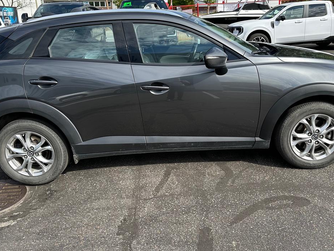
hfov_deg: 55.3
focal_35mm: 33
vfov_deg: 42.8
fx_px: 318
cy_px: 108
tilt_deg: -15.4
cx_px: 174
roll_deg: +1.1
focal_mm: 6.86
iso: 80
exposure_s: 1/2110
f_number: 1.78
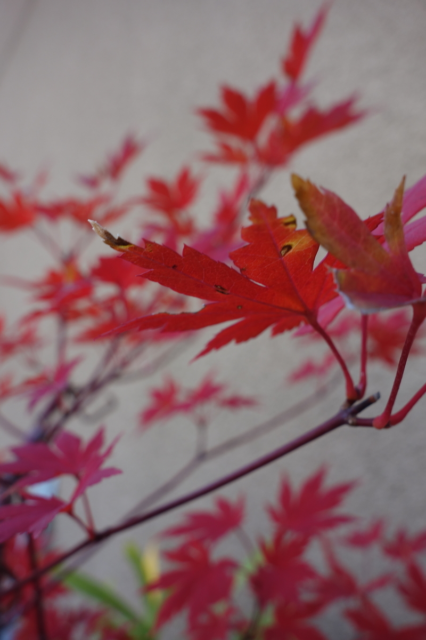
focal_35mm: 28
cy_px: 320
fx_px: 497
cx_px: 213
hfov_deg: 46.4
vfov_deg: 65.5
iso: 125
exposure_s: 1/100
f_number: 4.5
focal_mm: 10.4
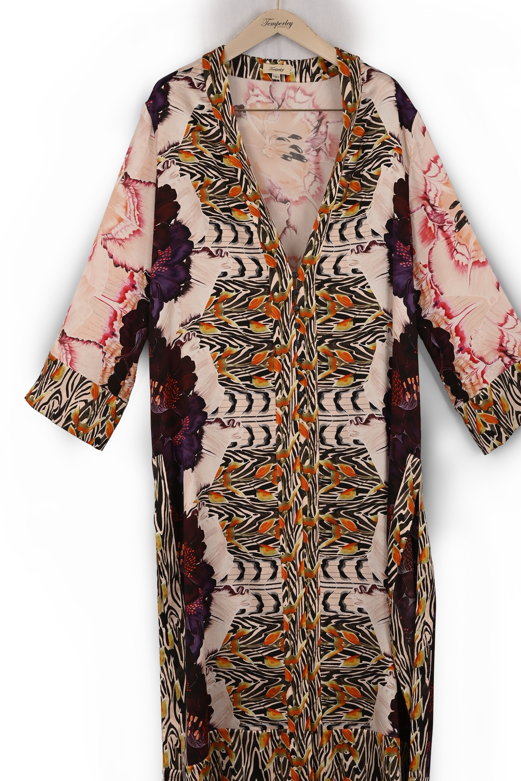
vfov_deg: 32.4
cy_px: 382
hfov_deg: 21.9
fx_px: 1346
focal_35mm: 62
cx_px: 278
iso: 100
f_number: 11
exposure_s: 1/100
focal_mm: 41
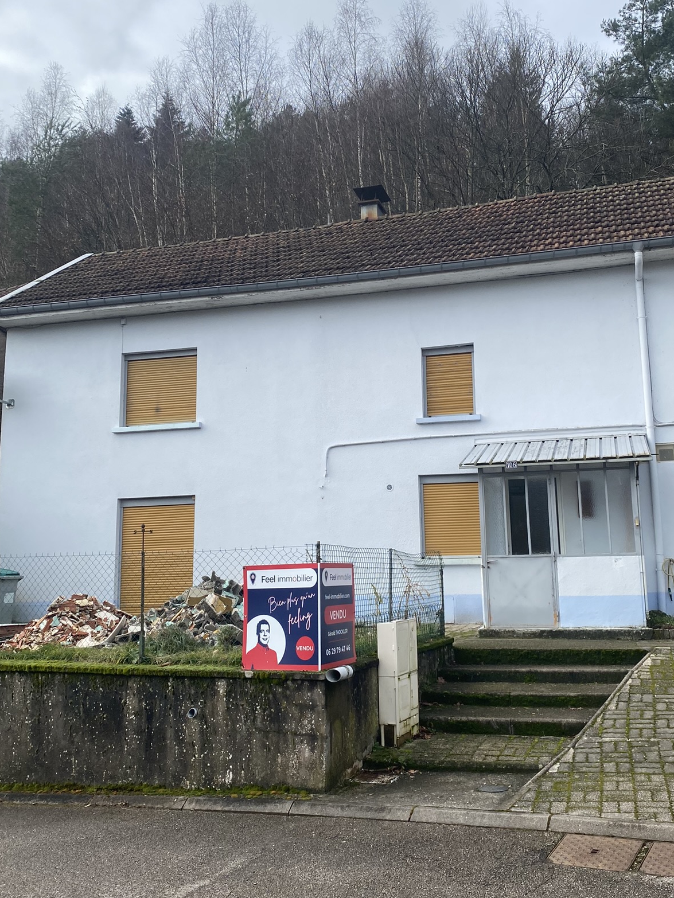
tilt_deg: +12.4
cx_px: 384
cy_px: 431
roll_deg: +1.2
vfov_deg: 53.9
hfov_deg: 41.7
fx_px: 882
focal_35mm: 34
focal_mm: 4.25
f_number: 1.8
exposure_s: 1/2105
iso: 32
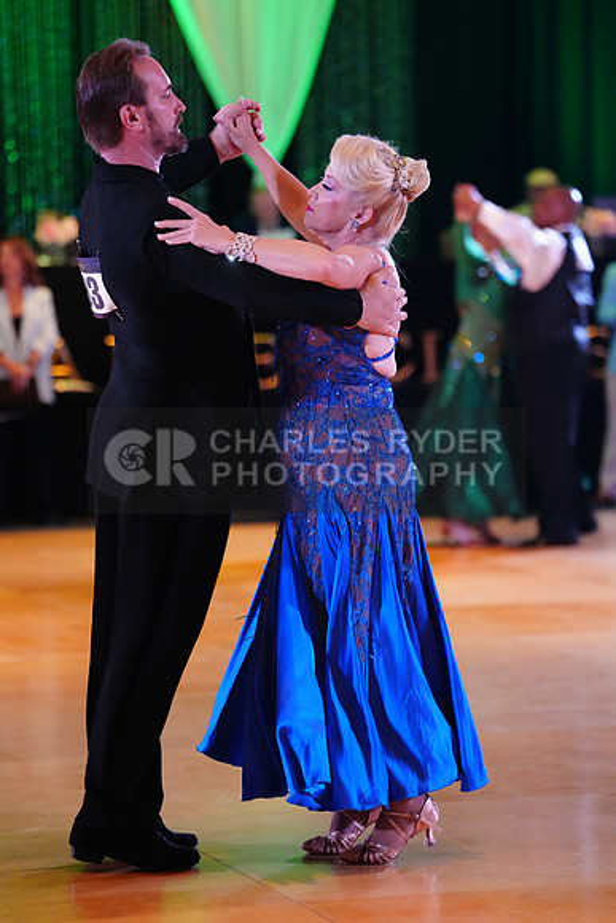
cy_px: 462
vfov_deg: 15.4
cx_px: 308
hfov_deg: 10.3
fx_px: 3411
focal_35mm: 133
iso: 5000
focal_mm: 133
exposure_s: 1/400
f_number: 2.8
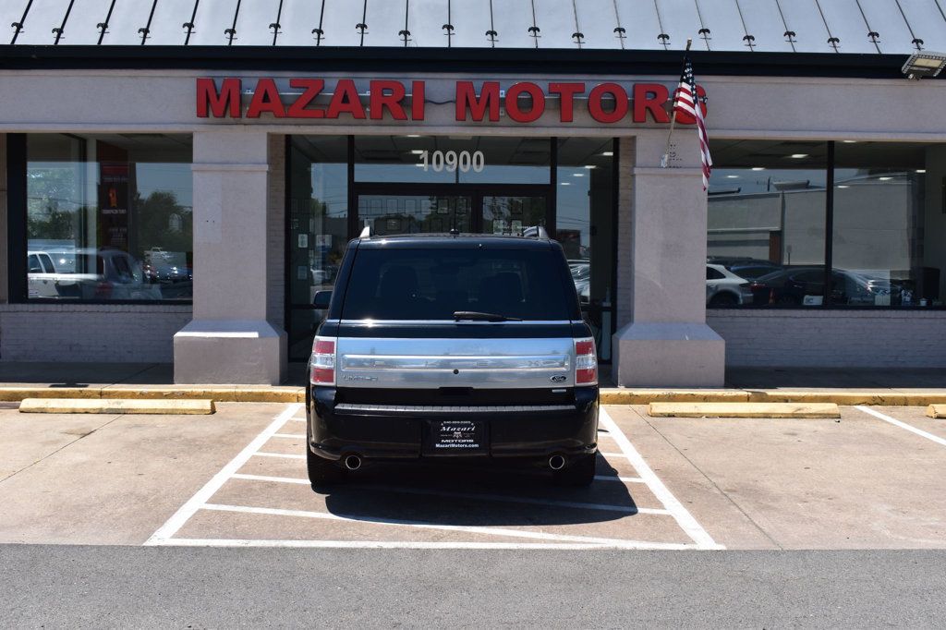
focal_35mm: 44
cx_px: 473
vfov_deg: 30.8
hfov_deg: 45.0
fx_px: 1143
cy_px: 315
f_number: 11
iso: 400
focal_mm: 29
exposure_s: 1/500
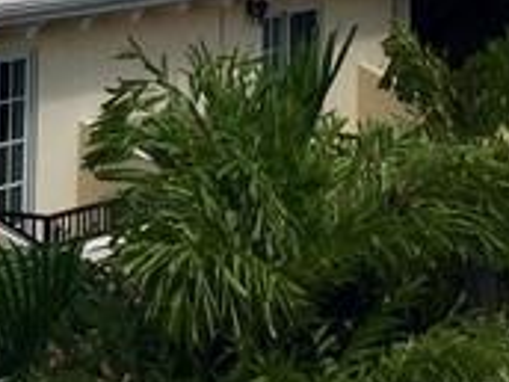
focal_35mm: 173
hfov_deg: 11.4
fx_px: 2544
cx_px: 192
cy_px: -598
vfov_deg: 7.8
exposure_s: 1/3300
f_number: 2.2
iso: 32
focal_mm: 4.15
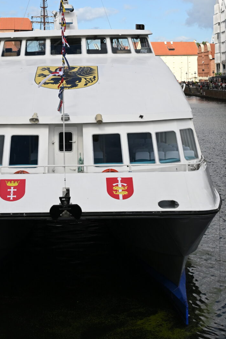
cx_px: 67
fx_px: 698
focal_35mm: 74
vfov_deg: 26.8
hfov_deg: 18.3
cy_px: 78
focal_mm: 30.5
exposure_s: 1/5000
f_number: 4
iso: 400
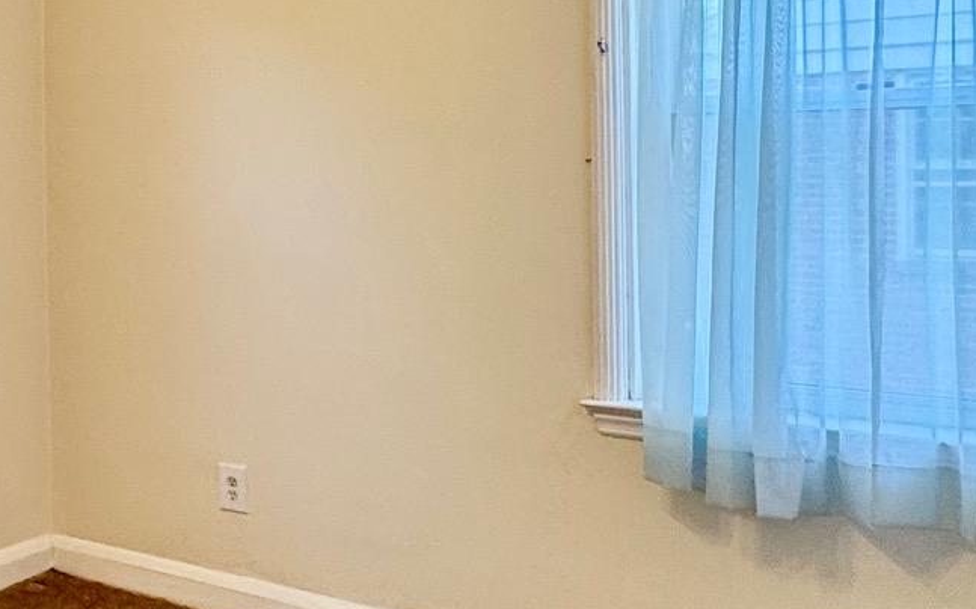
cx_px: -103
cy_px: 187
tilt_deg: +0.7
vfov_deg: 27.2
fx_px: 1250
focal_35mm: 47
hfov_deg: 36.1
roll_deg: +0.4
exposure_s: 1/120
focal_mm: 2.22
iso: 100
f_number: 2.2
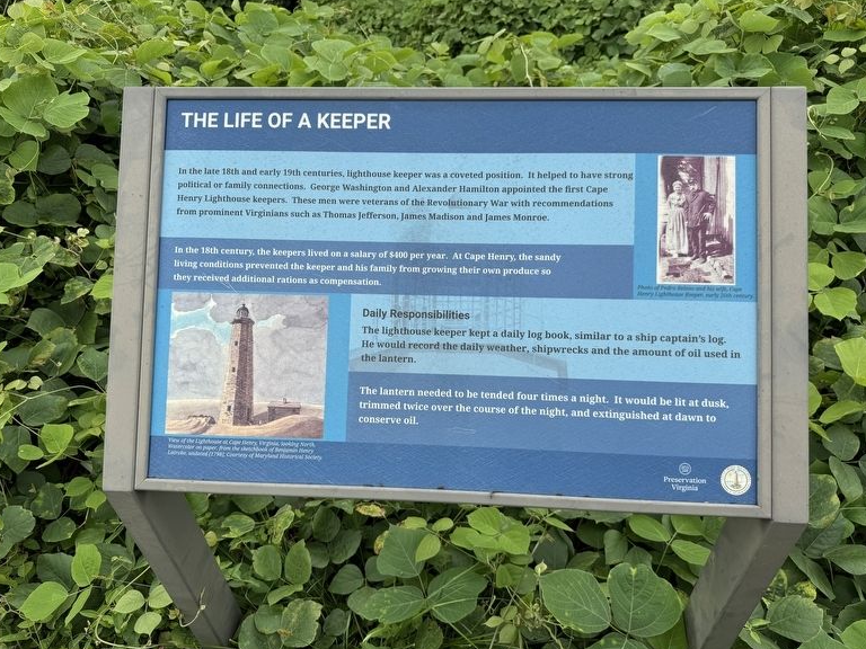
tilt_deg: -42.4
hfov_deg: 69.4
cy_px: 335
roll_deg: +0.6
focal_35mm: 25
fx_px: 625
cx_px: 421
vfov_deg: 54.9
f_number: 1.78
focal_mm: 6.76
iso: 80
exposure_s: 1/1689
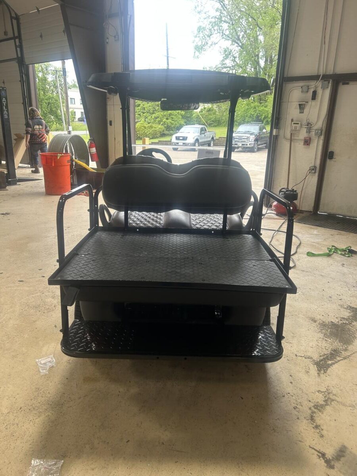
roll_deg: -3.0
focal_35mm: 26
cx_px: 178
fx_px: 358
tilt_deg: -17.1
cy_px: 238
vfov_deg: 67.3
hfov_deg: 53.1
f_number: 1.5
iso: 50
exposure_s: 1/121
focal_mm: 5.7
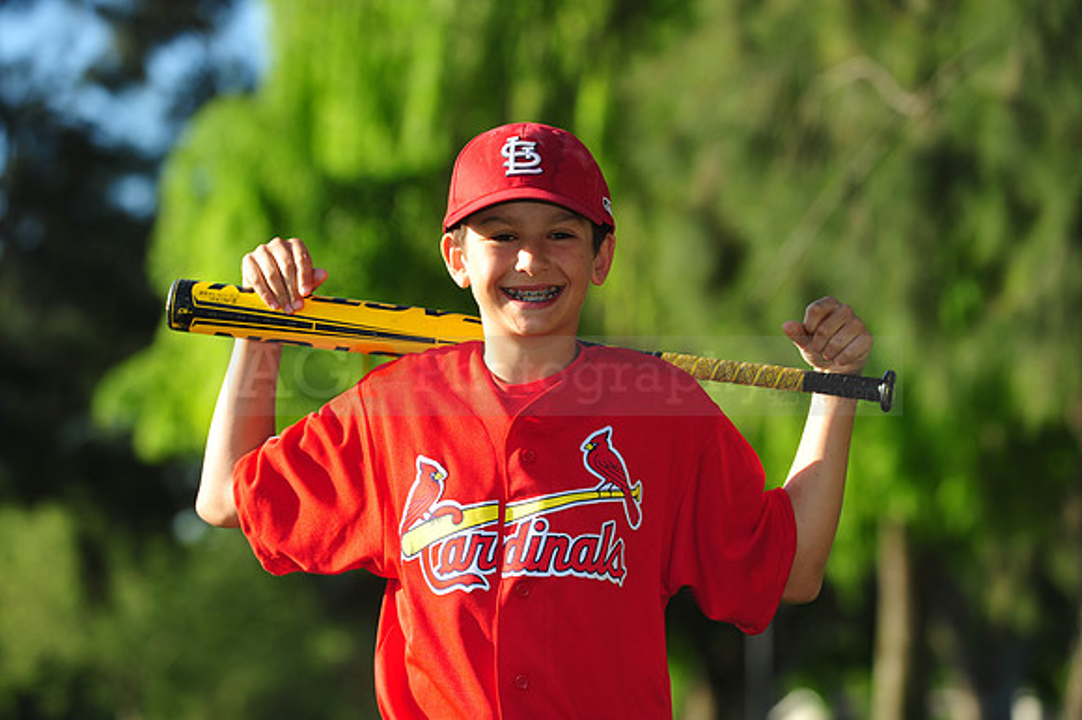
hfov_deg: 14.2
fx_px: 4355
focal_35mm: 145
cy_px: 360
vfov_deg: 9.5
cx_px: 541
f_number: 5
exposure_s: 1/500
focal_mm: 145
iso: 200
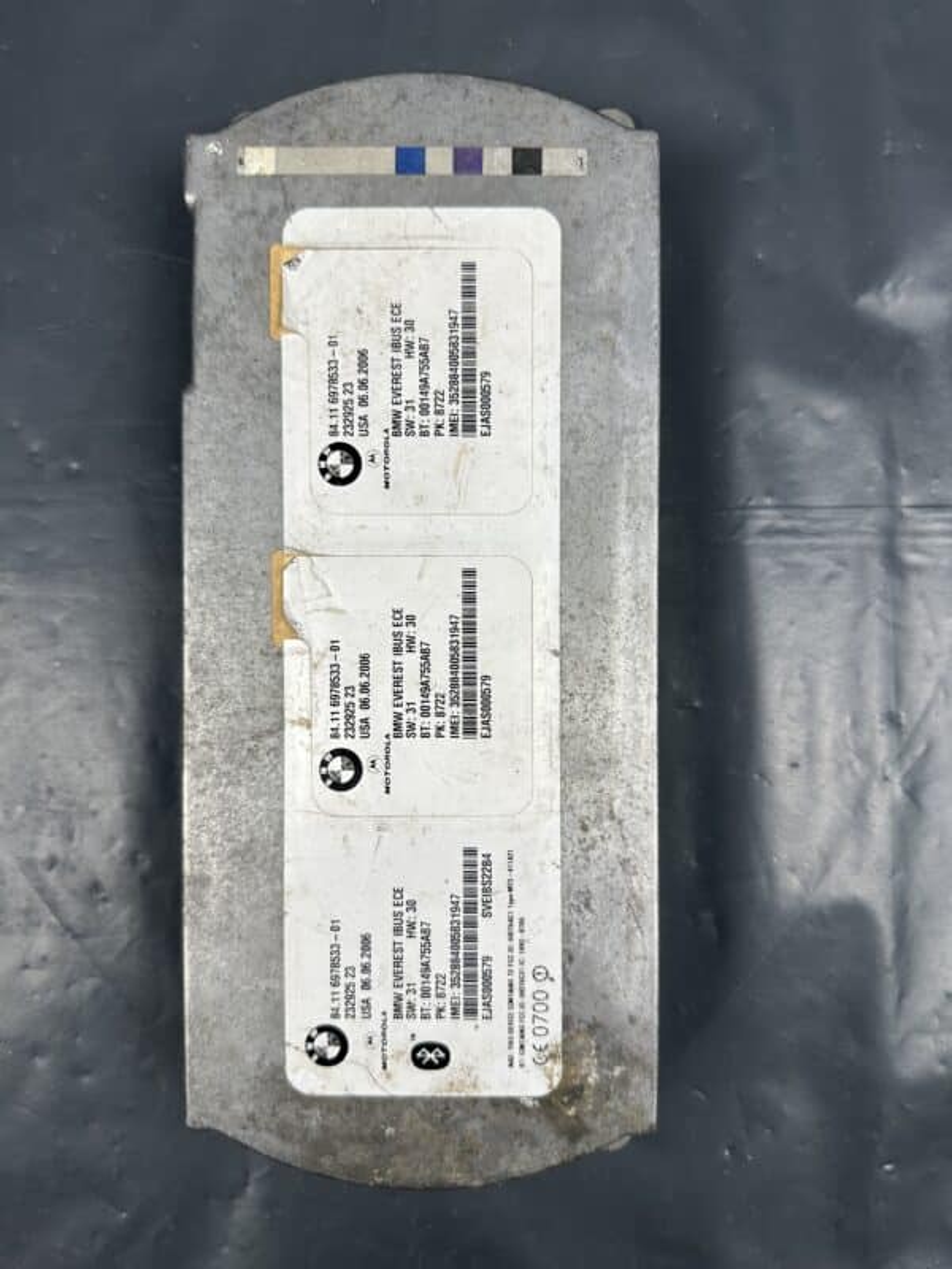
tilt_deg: -88.2
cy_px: 634
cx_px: 476
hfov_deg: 56.8
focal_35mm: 24
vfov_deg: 71.6
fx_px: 880
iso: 50
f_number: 1.78
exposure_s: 1/101
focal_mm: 6.86
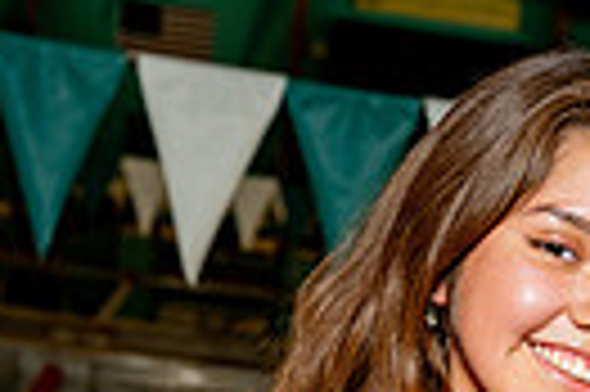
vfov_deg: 6.5
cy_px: 933
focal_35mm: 200
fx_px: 3274
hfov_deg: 10.2
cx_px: 572
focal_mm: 58
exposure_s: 1/250
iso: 1600
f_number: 6.3
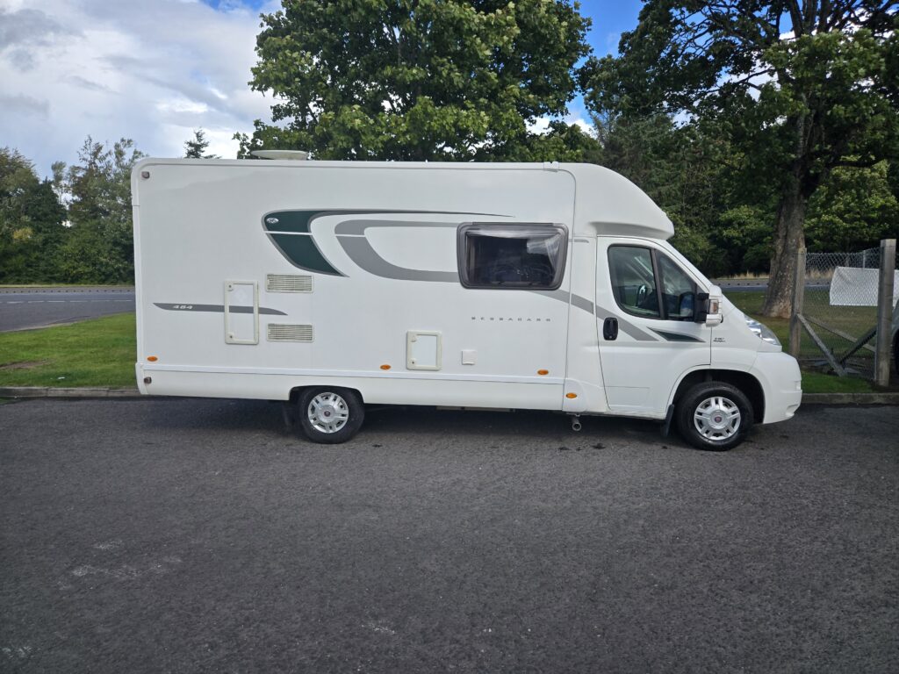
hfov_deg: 73.9
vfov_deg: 58.9
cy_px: 337
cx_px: 450
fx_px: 597
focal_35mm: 23
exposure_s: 1/2921
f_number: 1.8
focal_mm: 5.4
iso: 64
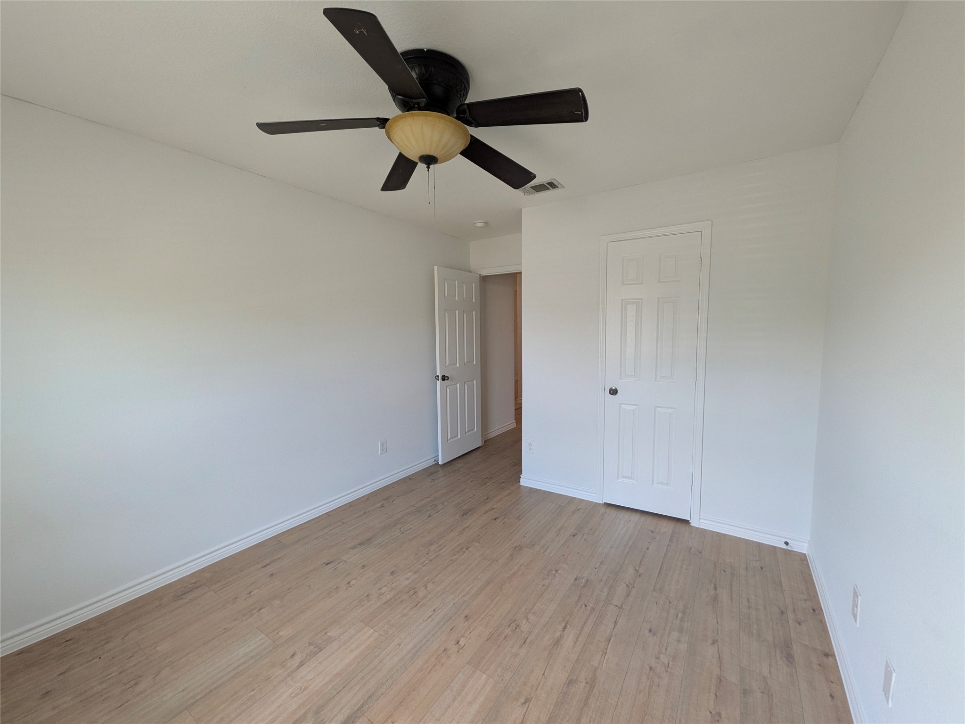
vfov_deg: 85.7
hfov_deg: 102.1
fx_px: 390
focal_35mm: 14
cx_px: 482
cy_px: 362
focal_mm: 1.85
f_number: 2.2
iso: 69
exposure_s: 1/30
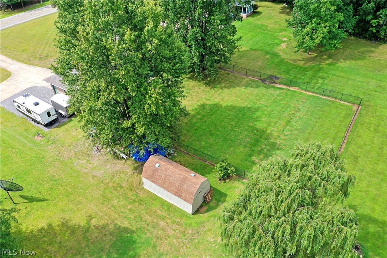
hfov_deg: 65.5
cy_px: 129
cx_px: 194
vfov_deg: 46.4
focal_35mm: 28
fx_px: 301
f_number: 5
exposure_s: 1/240
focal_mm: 10.26
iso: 100
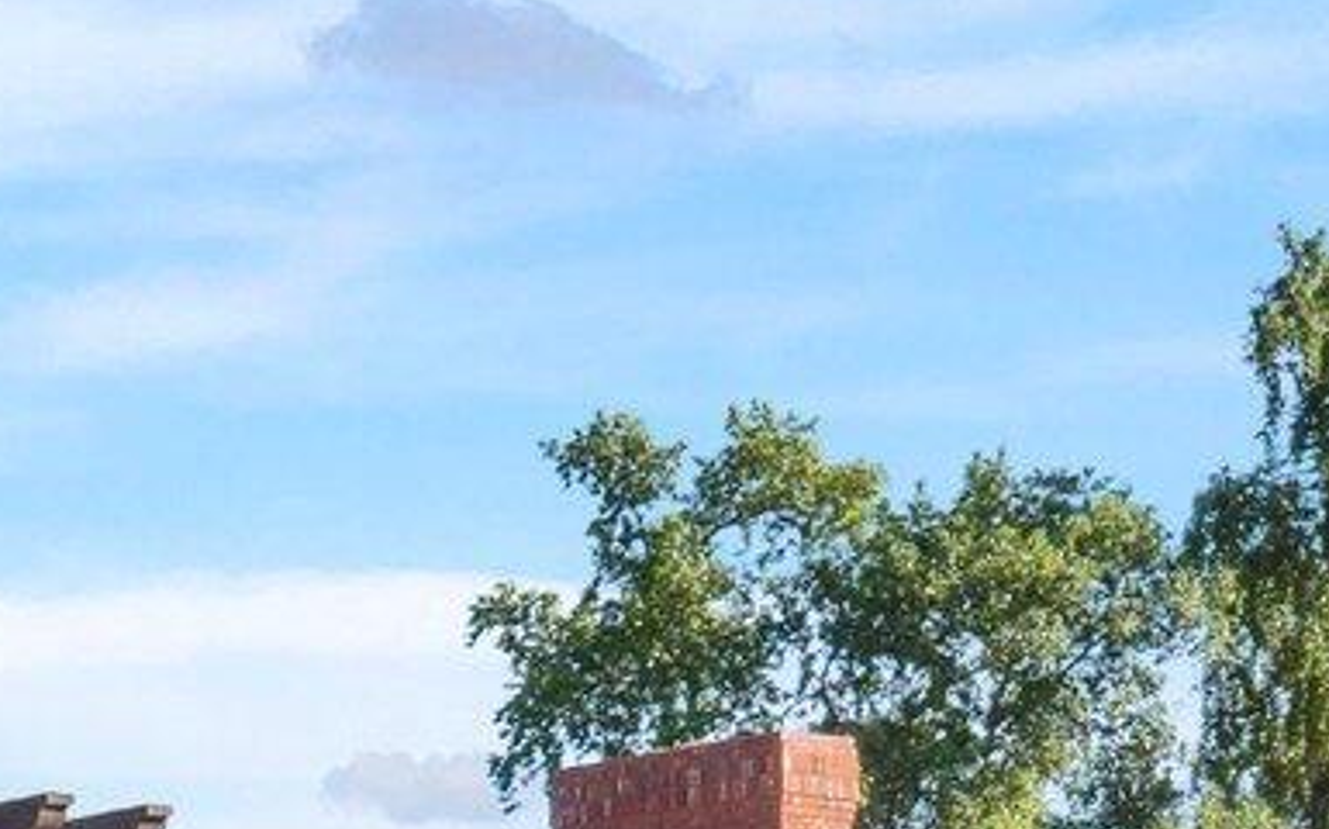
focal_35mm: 79
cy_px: 1420
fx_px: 2859
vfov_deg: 14.7
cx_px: -632
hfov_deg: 22.0
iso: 200
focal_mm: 7
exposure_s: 1/160
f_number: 10
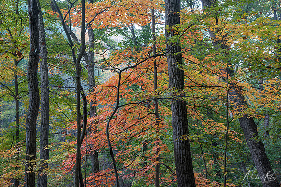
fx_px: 484
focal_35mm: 62
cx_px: 140
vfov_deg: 21.9
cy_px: 94
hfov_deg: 32.4
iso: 64
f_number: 11
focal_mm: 62
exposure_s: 1/1.25
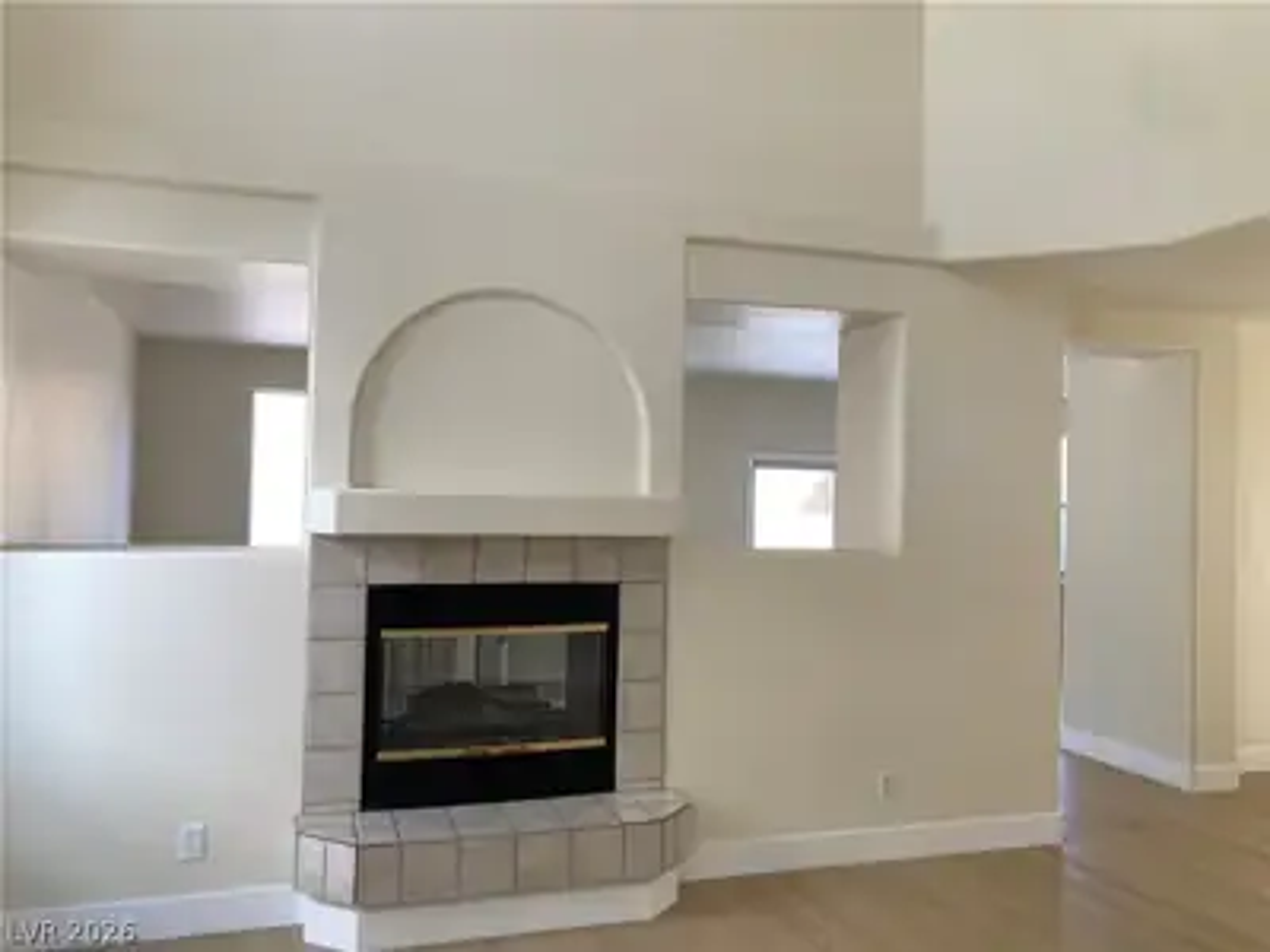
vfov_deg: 49.7
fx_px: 1027
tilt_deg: +4.6
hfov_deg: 63.4
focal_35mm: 28
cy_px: 476
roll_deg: -2.4
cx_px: 635
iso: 20
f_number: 1.8
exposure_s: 1/120
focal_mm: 3.99
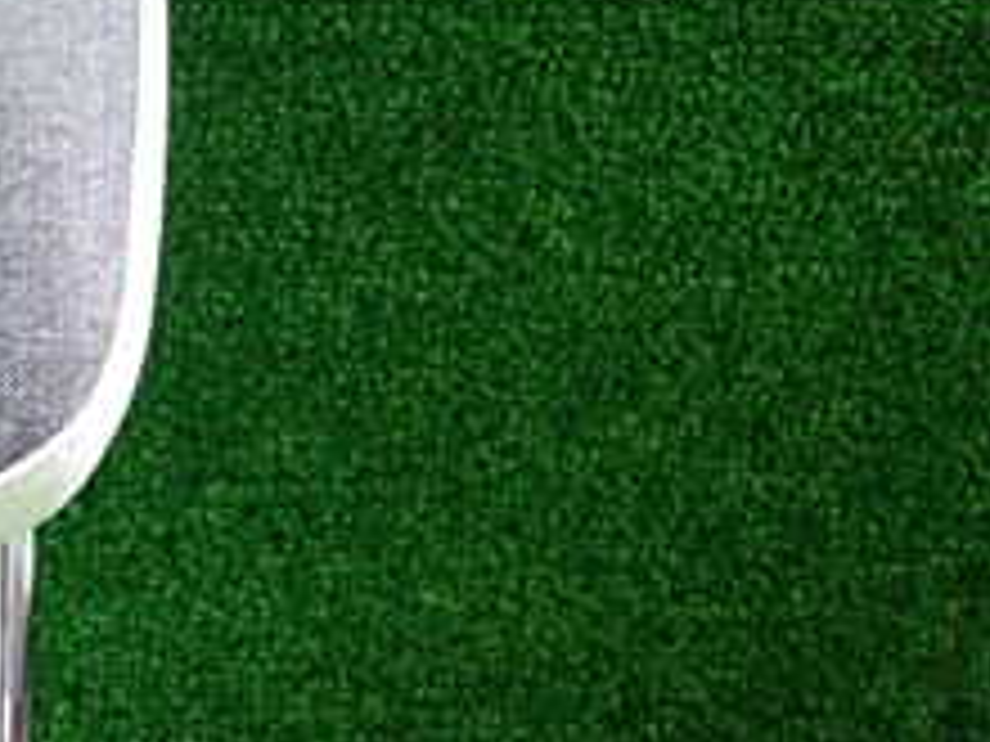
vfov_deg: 15.0
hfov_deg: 18.4
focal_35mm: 98
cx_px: -351
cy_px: 549
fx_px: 2803
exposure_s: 1/15
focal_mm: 6.37
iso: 800
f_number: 2.5
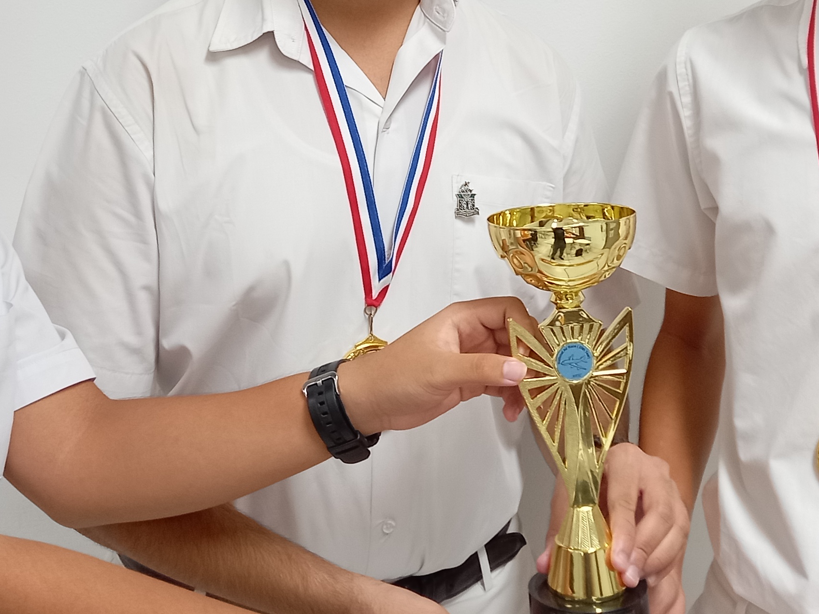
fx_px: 1396
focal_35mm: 59
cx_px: 377
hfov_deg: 32.7
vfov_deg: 24.1
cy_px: 58
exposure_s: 1/40
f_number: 2
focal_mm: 4.6
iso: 160
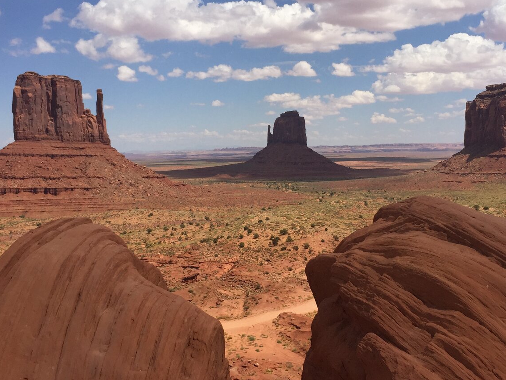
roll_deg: +0.0
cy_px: 154
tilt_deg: -1.4
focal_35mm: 46
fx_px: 672
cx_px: 272
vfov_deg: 31.4
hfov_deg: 41.2
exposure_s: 1/4405
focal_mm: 4.15
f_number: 2.2
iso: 32
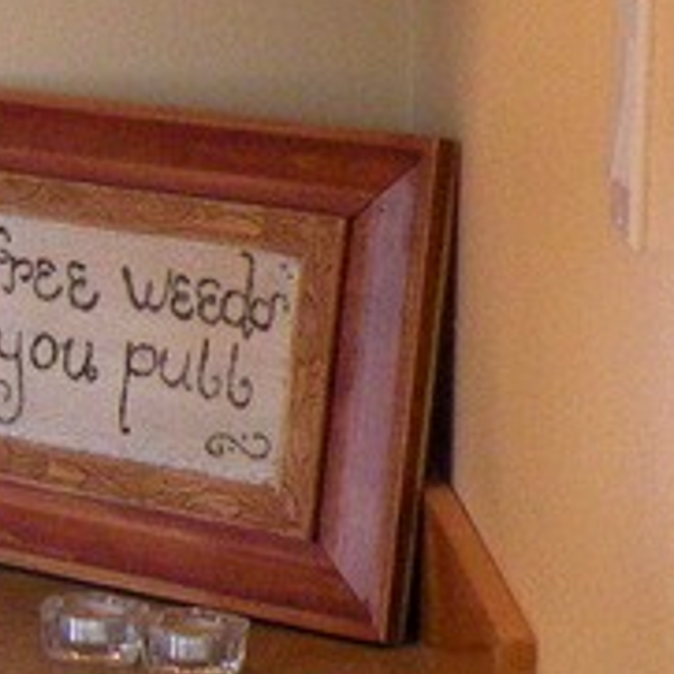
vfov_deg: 8.3
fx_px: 4604
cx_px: -600
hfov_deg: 8.0
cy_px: 32
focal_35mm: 209
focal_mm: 7.4
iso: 257
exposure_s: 1/60
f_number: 3.2
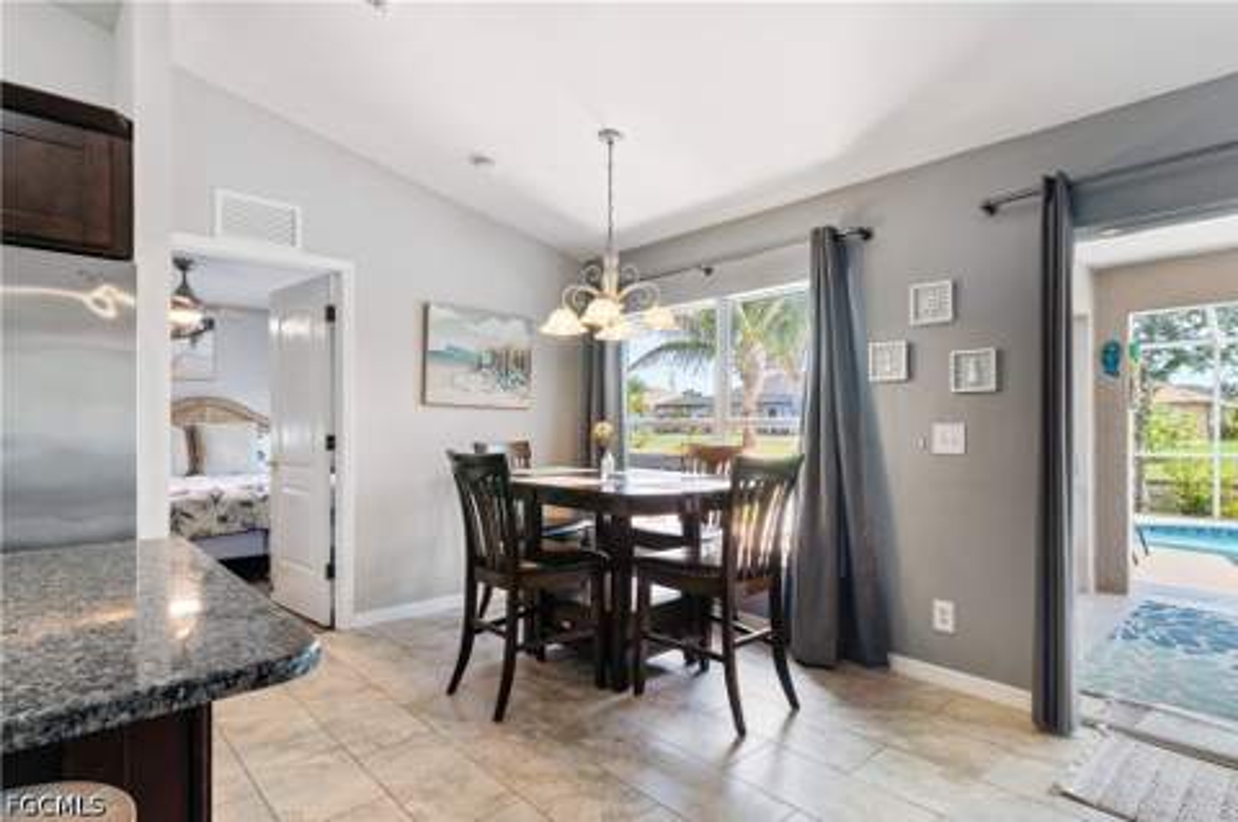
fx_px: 653
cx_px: 619
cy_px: 411
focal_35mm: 19
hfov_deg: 87.0
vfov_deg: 64.4
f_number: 10
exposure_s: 1/20
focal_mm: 19
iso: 640
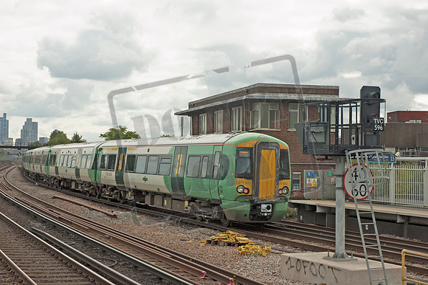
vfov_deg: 20.6
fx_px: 784
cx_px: 214
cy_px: 142
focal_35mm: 66
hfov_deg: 30.5
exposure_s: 1/250
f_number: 8
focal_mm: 44
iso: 200
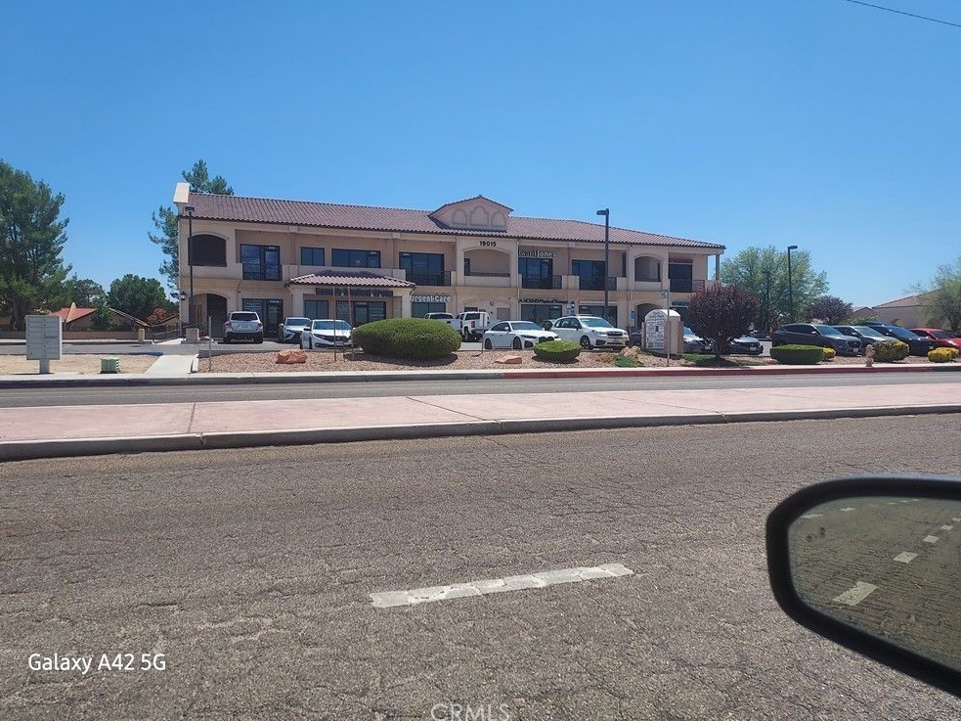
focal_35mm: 25
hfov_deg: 69.4
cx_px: 482
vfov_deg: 54.9
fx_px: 694
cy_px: 351
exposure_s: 1/1314
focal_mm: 4.6
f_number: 1.8
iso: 40
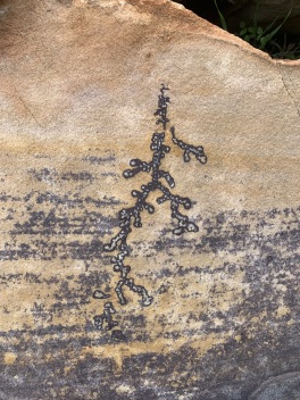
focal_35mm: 27
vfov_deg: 65.3
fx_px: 312
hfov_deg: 51.4
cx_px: 148
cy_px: 202
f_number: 1.8
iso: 25
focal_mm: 4.25
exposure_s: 1/523
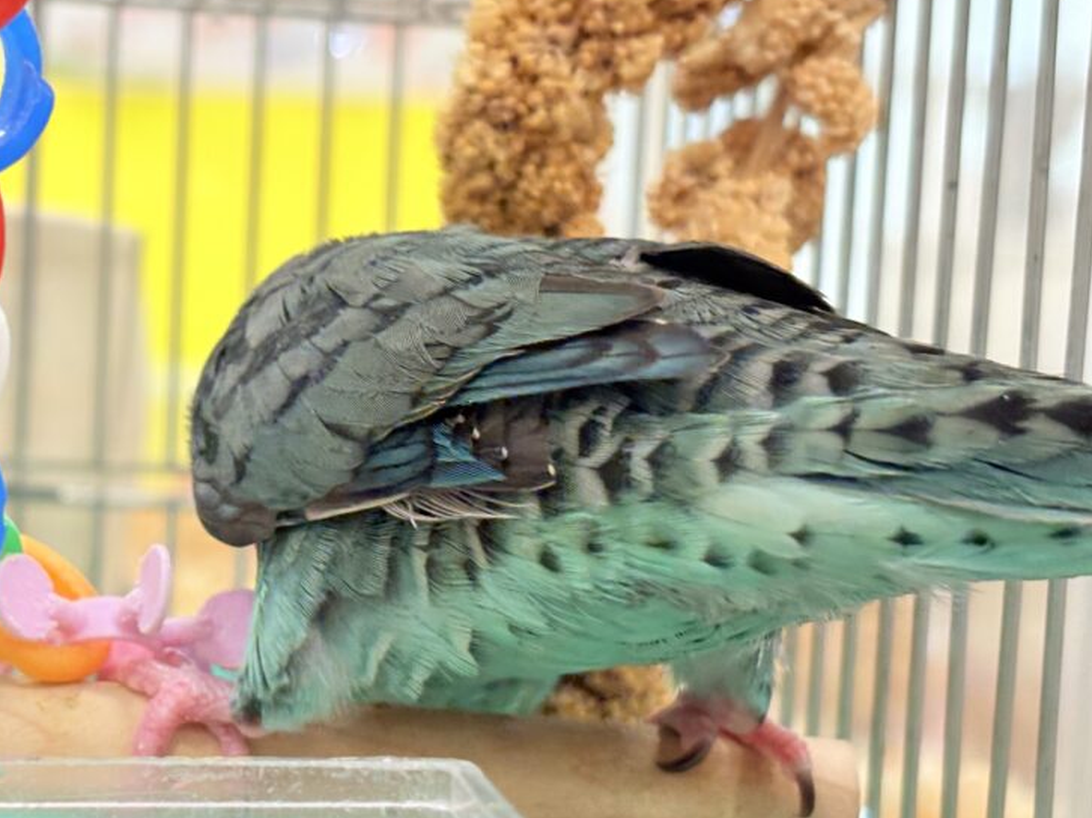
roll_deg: -2.2
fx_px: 2712
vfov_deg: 17.2
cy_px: 462
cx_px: 265
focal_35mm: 86
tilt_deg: -4.0
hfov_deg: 22.5
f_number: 1.6
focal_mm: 5.96
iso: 160
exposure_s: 1/100
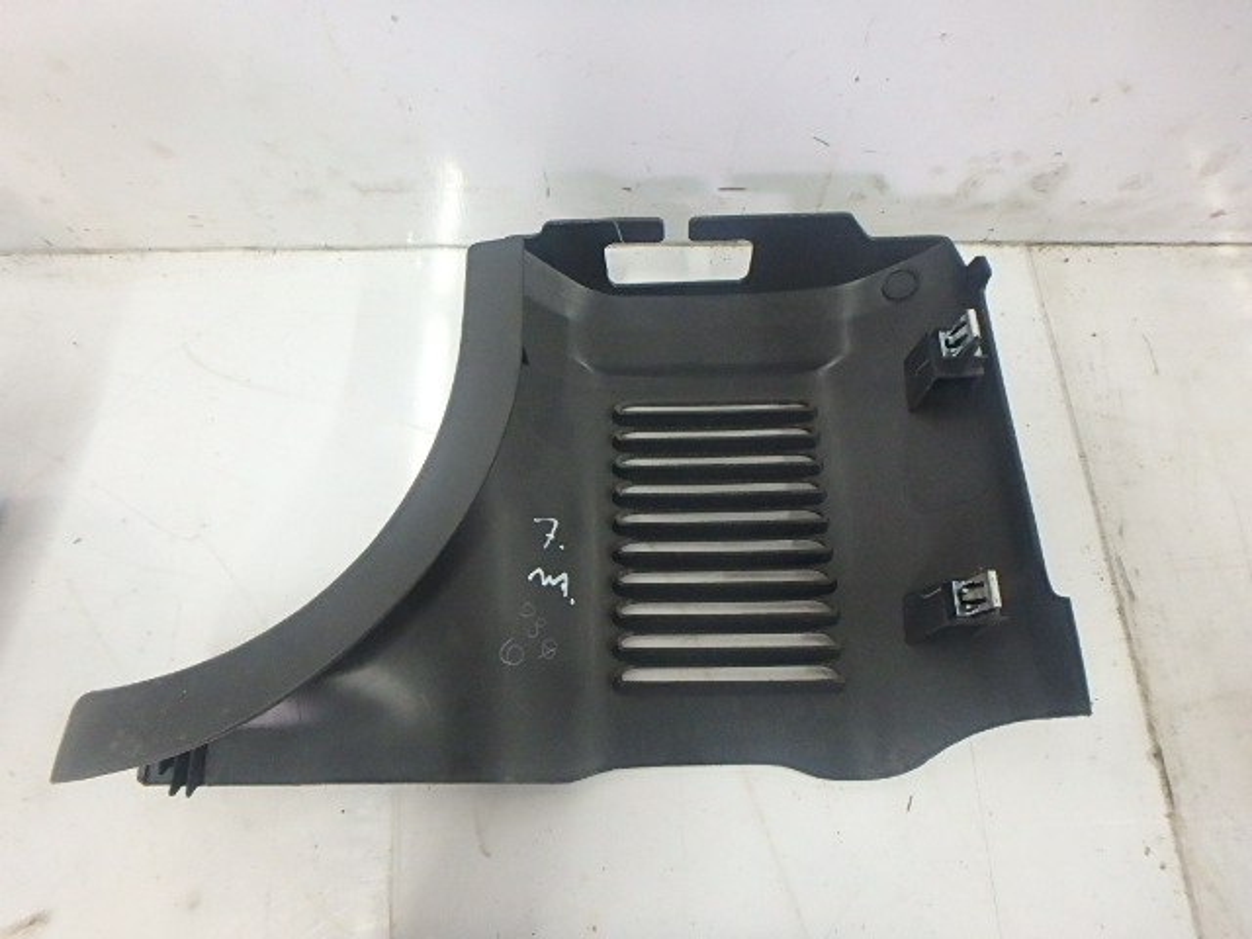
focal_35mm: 21
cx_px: 626
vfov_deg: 63.4
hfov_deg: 79.0
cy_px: 470
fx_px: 760
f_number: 3.5
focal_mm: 3.7
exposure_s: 1/30
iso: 800
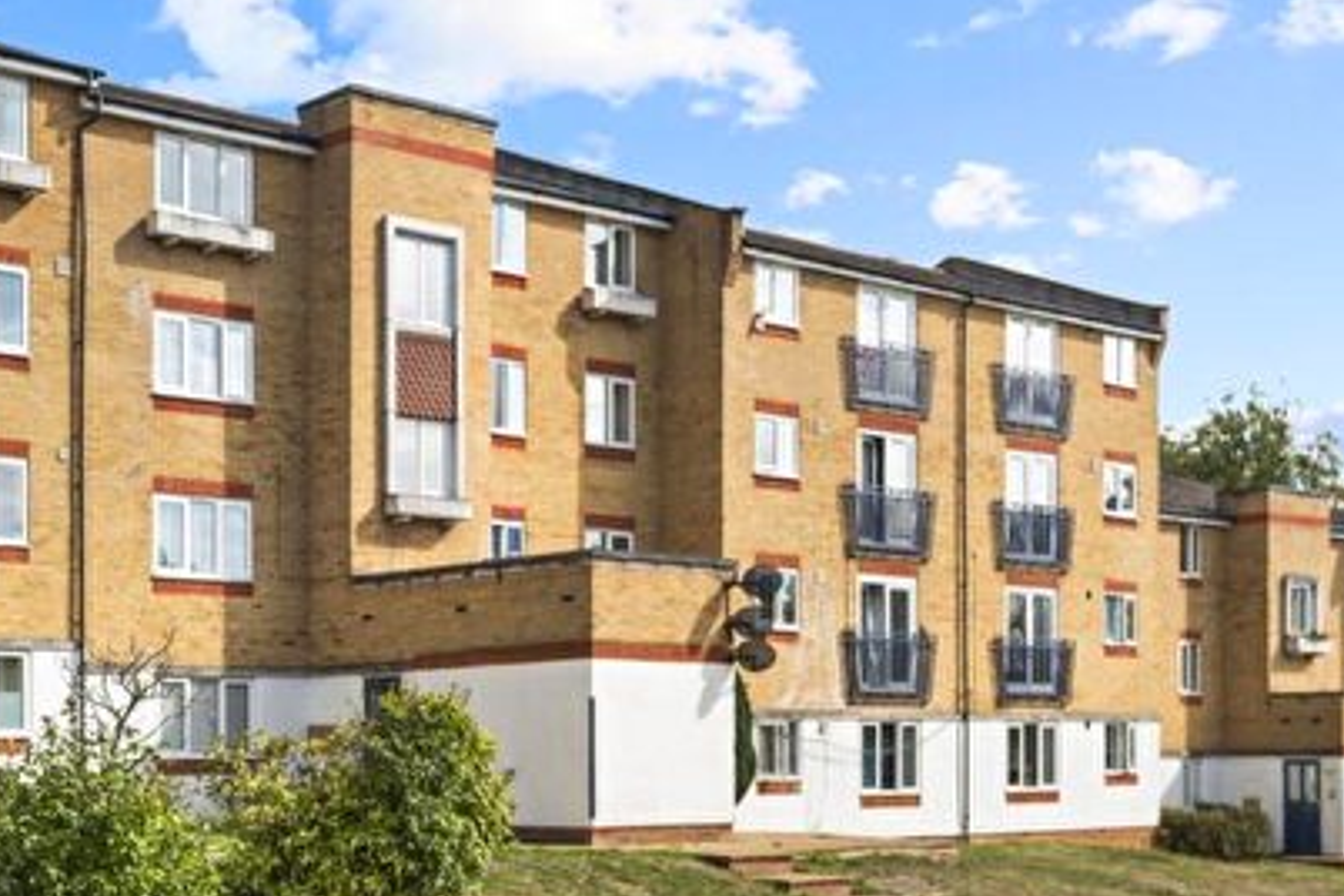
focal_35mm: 54
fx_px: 2016
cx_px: 267
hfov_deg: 35.7
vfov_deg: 25.1
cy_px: 483
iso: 320
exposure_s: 1/200
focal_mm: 31
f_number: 7.1
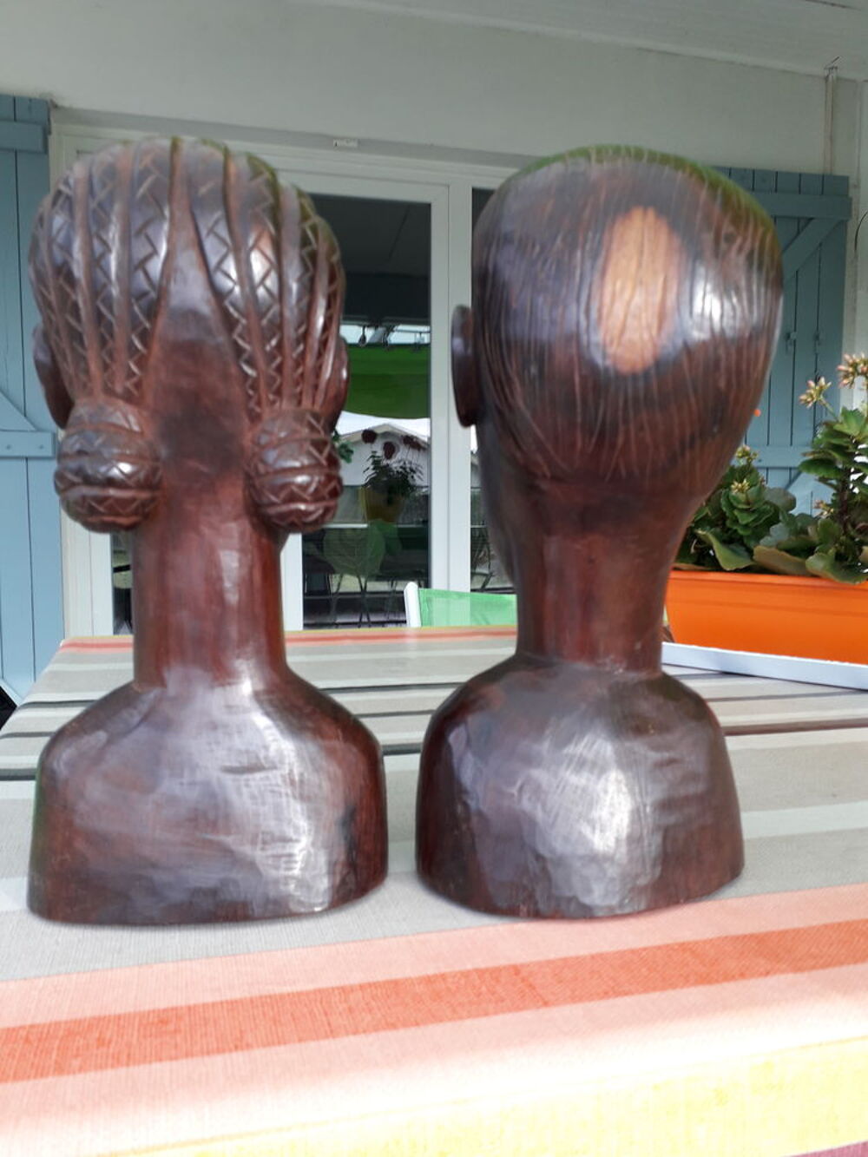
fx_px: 903
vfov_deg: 65.3
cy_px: 578
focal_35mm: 27
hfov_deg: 51.4
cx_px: 434
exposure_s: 1/50
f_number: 1.9
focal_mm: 3.6
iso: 50
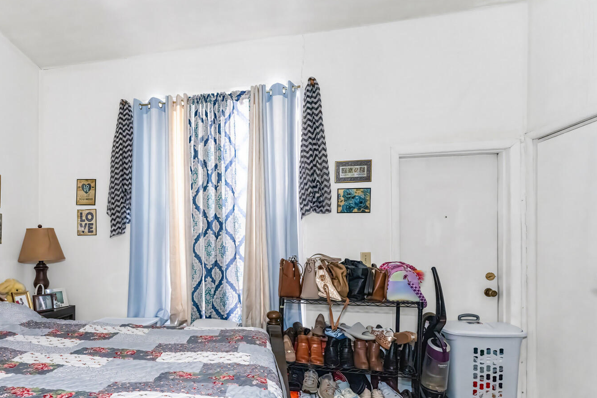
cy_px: 263
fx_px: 348
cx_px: 185
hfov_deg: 77.8
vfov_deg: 58.2
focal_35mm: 21
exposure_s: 1/60
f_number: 7.1
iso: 6400
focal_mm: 14
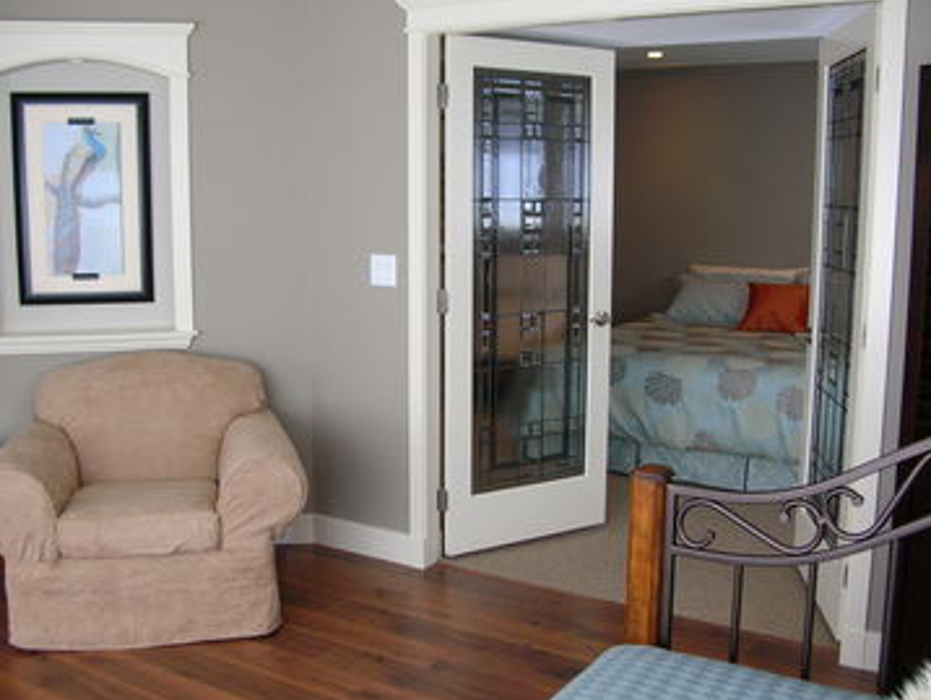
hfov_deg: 50.1
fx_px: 996
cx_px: 458
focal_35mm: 37
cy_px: 357
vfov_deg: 38.7
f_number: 2.7
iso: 50
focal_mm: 6
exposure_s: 1/31.5
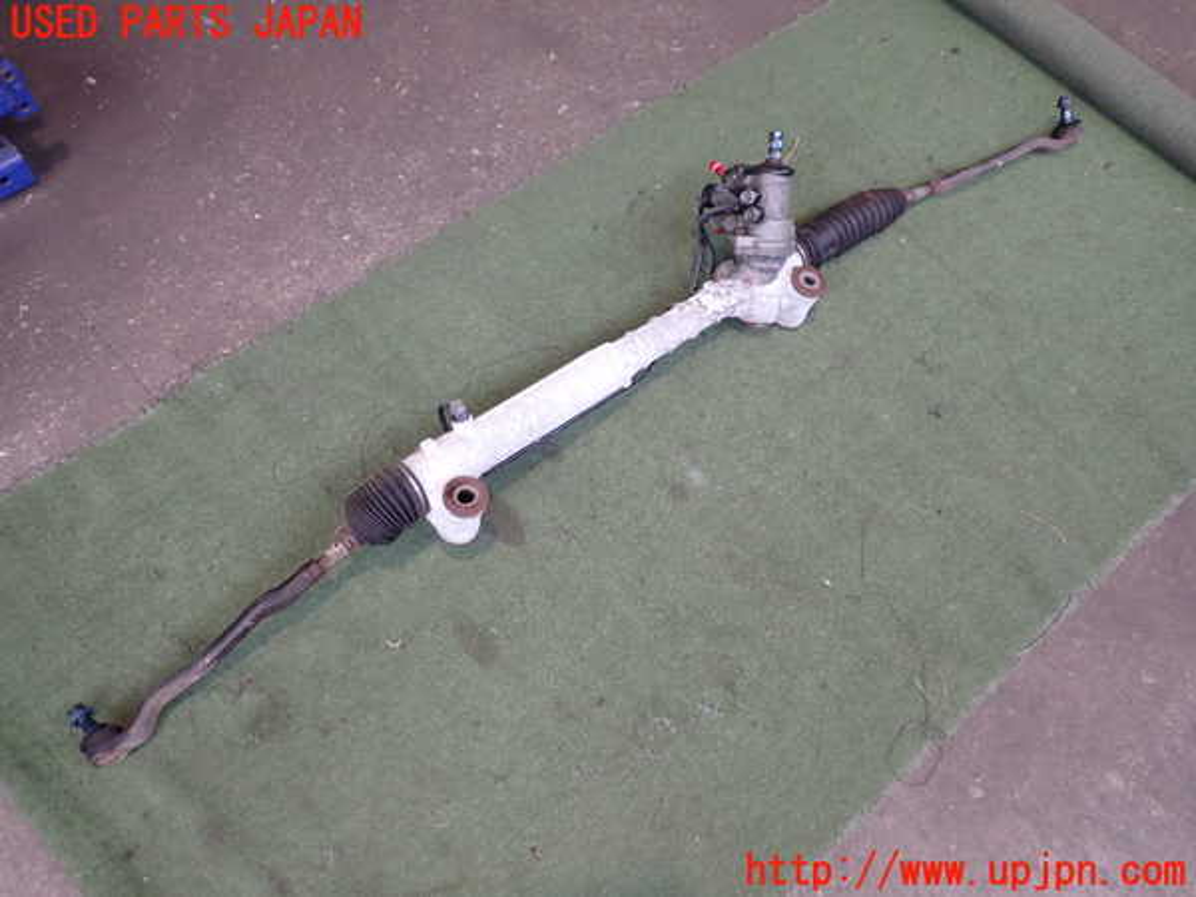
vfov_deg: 46.8
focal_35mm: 30
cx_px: 598
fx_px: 1037
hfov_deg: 60.0
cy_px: 448
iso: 200
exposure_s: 1/30
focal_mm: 5.4
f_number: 2.3
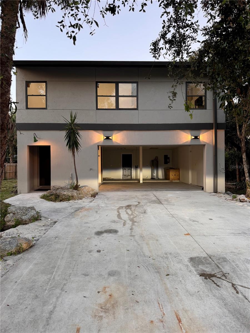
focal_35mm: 24
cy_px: 166
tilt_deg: -1.4
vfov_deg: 71.6
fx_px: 231
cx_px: 125
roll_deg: +0.4
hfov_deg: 56.8
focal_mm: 6.76
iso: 125
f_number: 1.78
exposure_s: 1/60
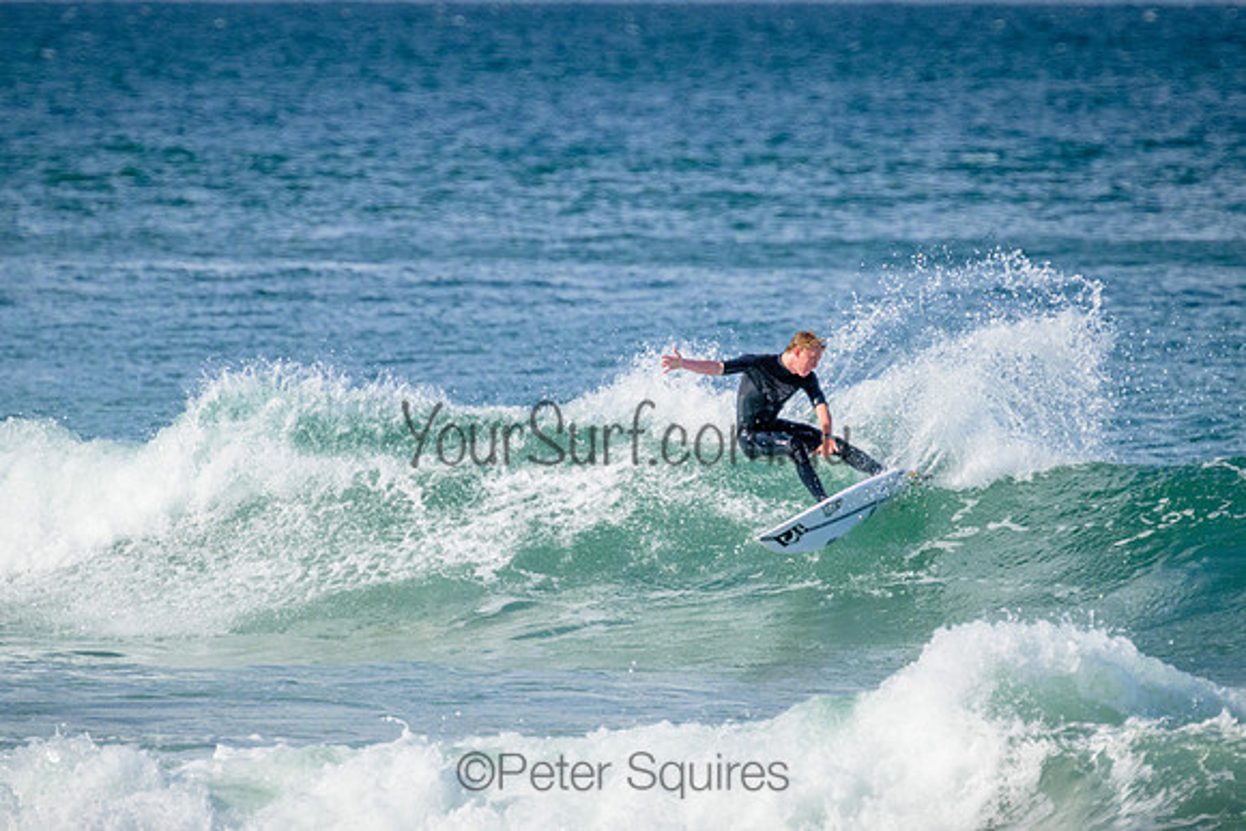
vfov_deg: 1.5
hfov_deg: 2.3
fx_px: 31133
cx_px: 688
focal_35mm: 899
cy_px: 372
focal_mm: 800
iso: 2200
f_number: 11
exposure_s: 1/1250
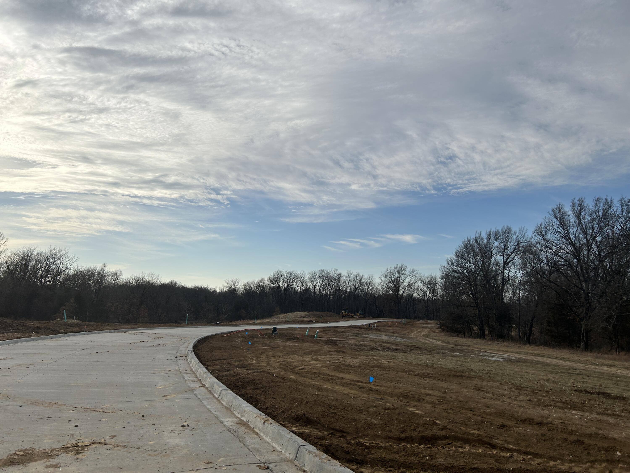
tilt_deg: +6.4
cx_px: 315
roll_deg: -4.8
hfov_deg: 67.3
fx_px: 473
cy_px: 236
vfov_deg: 53.1
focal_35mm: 26
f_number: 1.5
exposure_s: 1/9434
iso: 50
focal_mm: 5.7
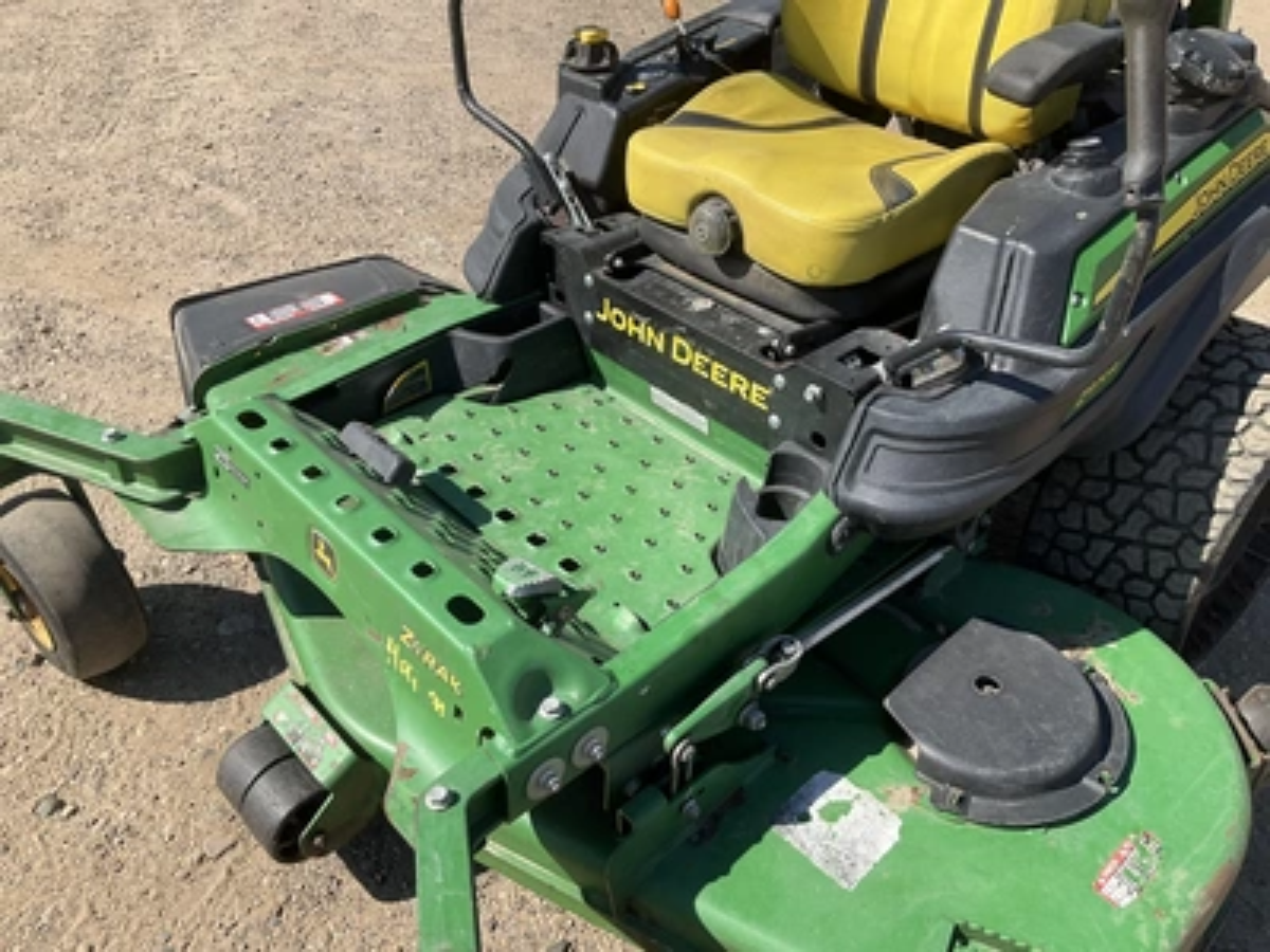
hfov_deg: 61.7
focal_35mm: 29
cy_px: 476
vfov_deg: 48.2
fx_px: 1064
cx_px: 635
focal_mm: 3
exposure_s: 1/1342
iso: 25
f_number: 1.8
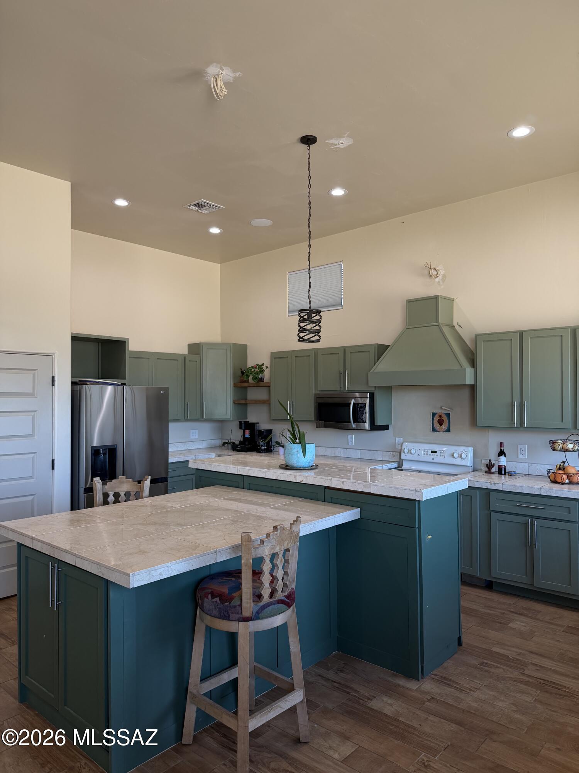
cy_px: 386
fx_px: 535
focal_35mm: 24
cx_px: 290
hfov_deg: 56.8
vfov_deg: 71.6
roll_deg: -0.3
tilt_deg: +1.0
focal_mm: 6.76
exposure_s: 1/124
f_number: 1.78
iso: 160
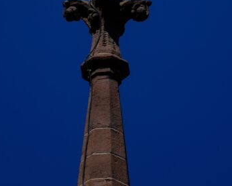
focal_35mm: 1110
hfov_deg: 1.7
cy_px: -33
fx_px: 7624
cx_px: 109
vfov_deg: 1.4
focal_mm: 400
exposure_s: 1/640
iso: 50
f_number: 5.6
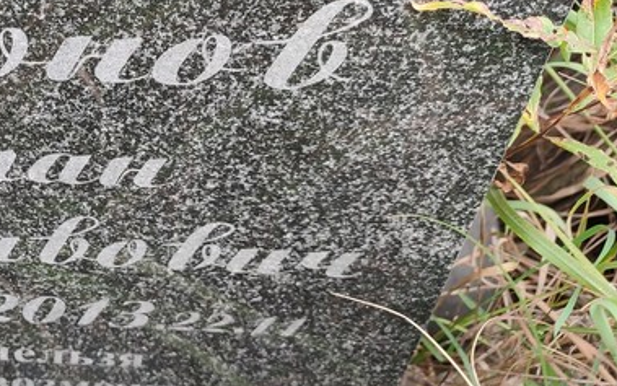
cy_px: 109
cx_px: -5
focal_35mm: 56
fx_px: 942
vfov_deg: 23.0
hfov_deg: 33.1
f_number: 1.9
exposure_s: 1/50
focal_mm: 6.04
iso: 74
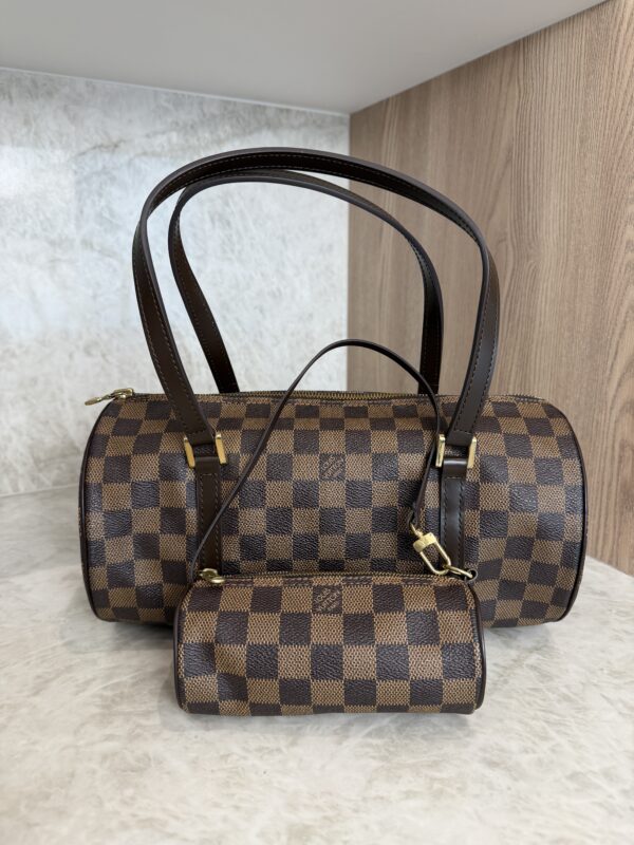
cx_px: 317
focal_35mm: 24
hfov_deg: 56.8
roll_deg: +0.3
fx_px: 586
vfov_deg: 71.6
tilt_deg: -12.9
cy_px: 422
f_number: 1.78
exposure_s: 1/120
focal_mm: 6.76
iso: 125
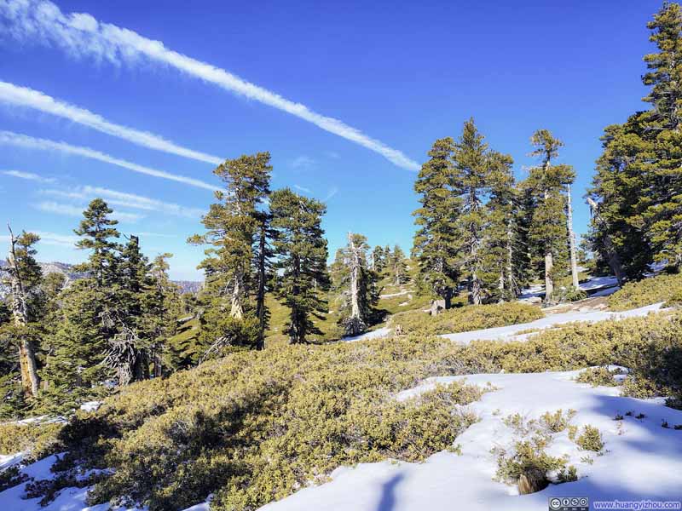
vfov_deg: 56.8
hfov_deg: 71.6
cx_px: 341
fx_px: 473
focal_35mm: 24
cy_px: 256
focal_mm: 5.56
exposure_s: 1/1400
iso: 100
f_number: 1.8
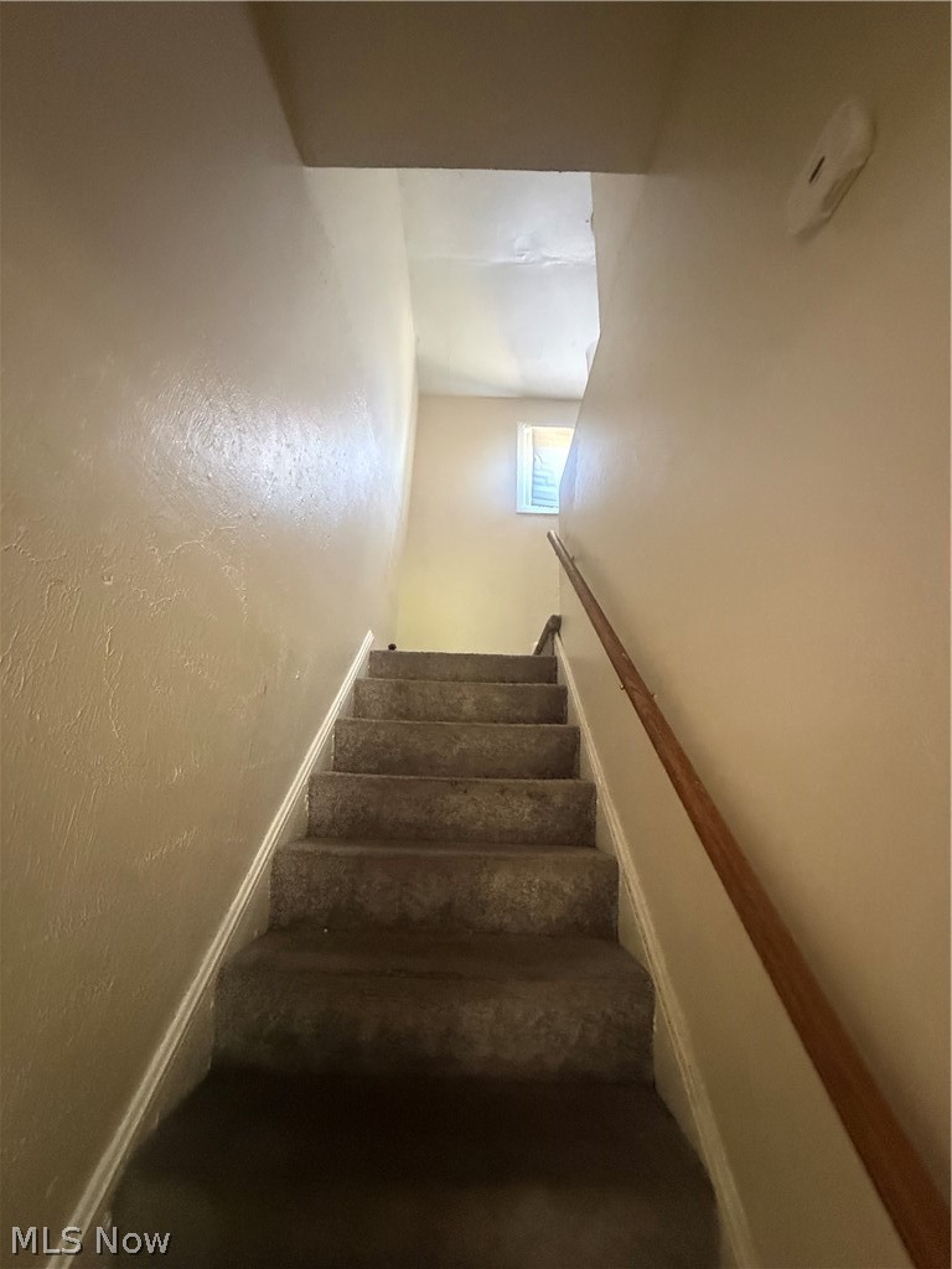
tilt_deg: +19.7
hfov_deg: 85.7
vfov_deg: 102.1
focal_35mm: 14
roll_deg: -0.7
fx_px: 513
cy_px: 634
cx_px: 476
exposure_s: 1/60
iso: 1000
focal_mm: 2.22
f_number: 2.2
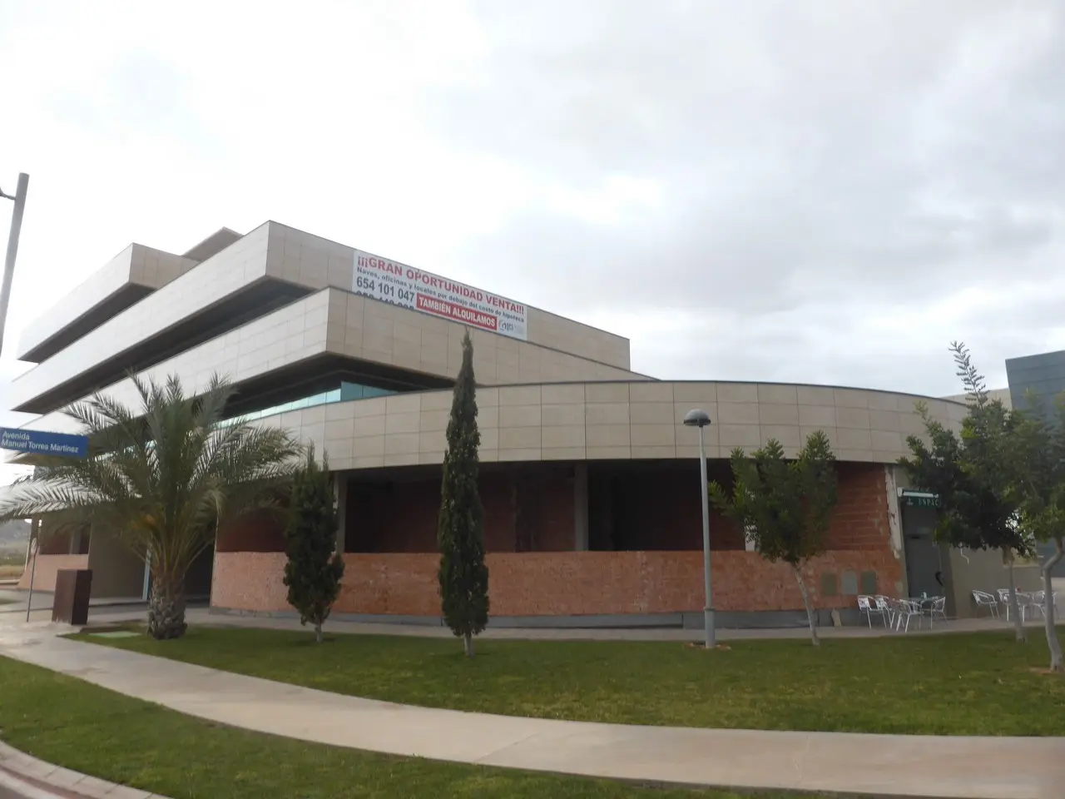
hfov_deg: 71.6
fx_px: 738
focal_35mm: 24
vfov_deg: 56.8
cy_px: 400
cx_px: 532
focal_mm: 4.3
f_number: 3.3
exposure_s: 1/125
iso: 100
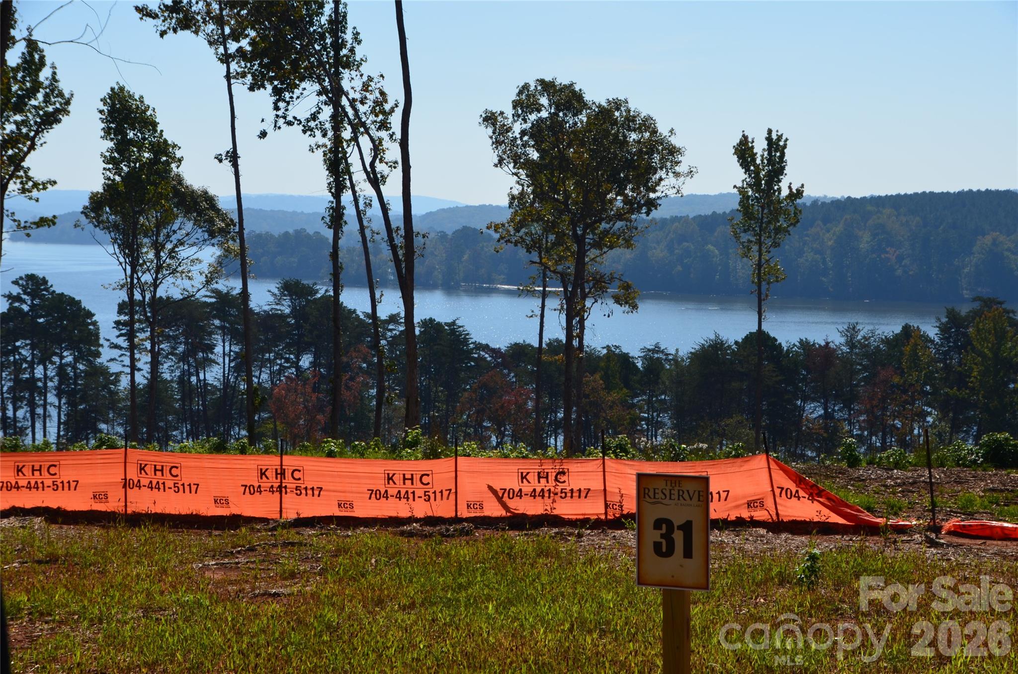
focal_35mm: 82
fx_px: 2328
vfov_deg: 16.5
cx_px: 509
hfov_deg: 24.7
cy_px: 337
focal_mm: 55
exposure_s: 1/250
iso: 100
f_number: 13
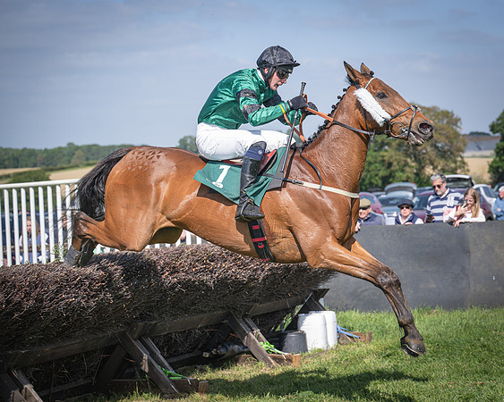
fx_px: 1341
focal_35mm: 90
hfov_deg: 21.3
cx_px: 299
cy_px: 197
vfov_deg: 17.1
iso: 200
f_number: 4
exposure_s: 1/1600
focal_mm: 70
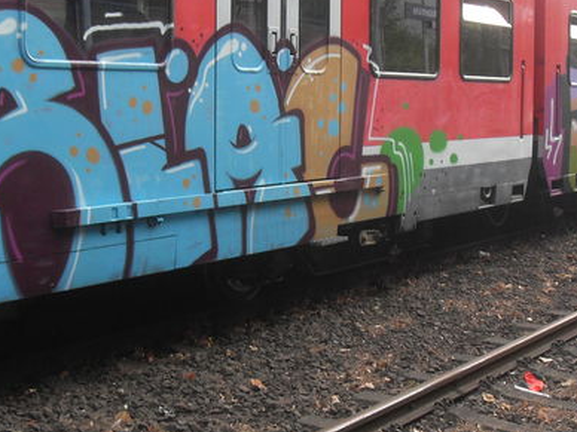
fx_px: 1033
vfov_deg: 23.6
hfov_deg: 31.1
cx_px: 345
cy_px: 187
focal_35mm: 62
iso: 100
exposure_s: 1/125
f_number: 2.8
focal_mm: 6.3
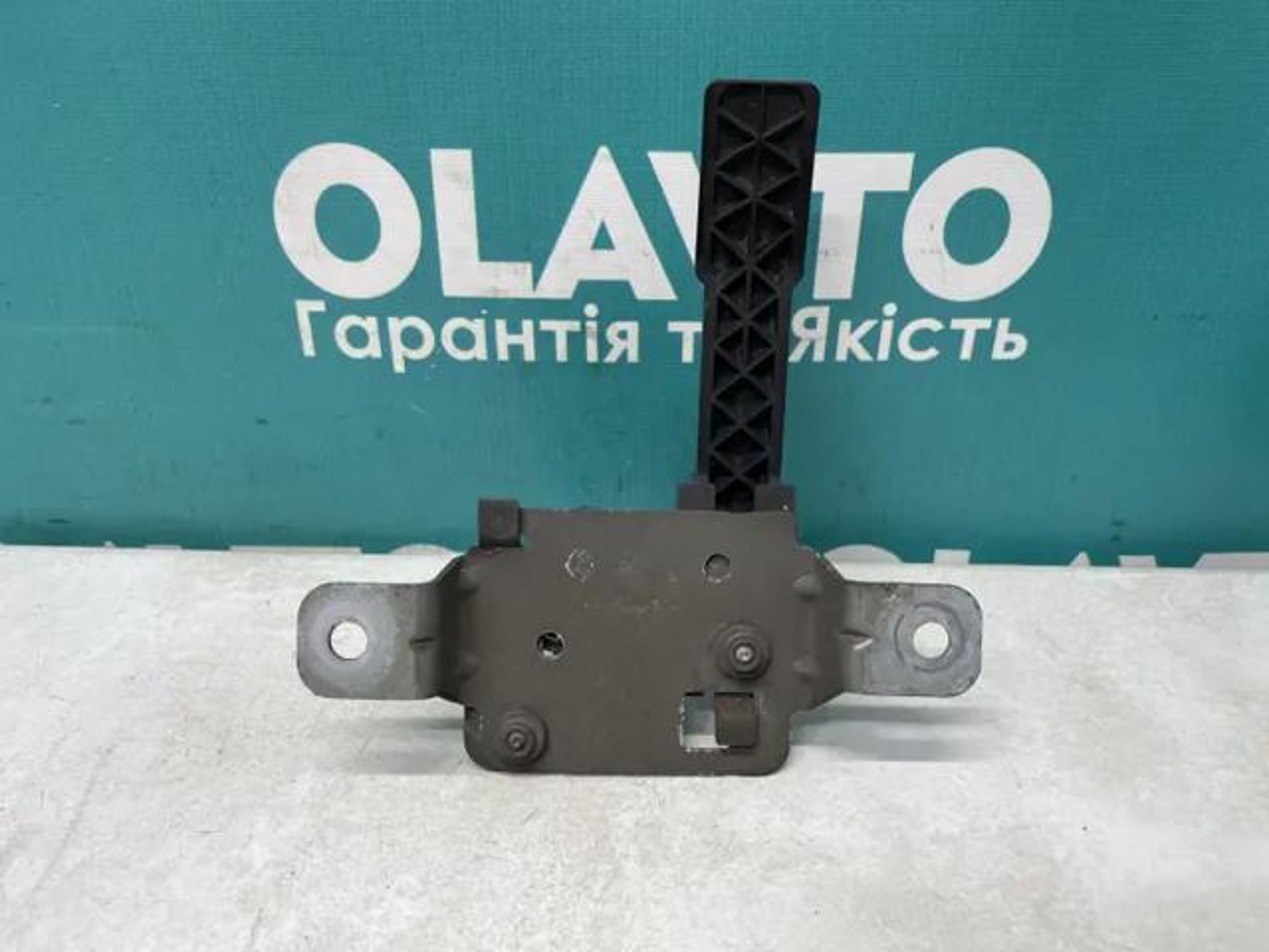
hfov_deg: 67.3
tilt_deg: -27.8
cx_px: 634
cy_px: 476
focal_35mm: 26
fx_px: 953
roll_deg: +0.8
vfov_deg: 53.1
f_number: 1.6
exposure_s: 1/100
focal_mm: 4.2
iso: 100
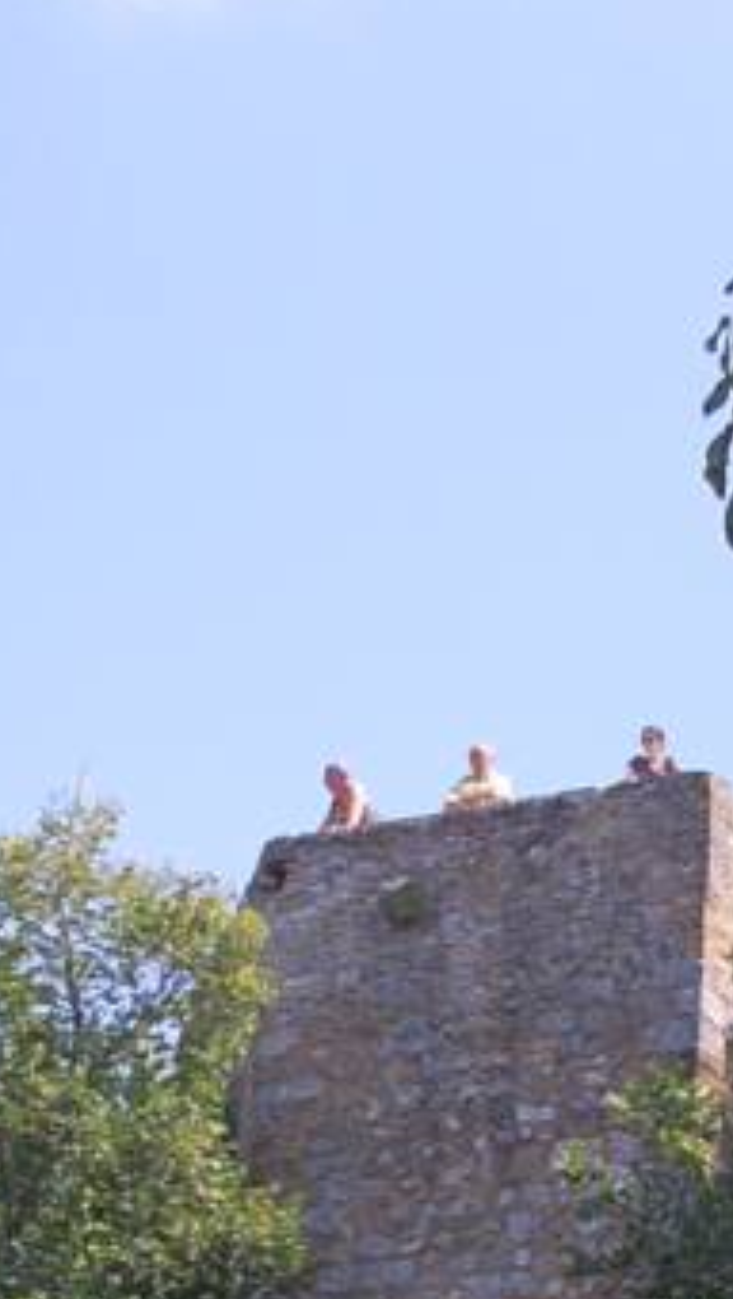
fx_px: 6304
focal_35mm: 183
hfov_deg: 6.6
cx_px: 599
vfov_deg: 11.6
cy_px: 1326
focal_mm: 40
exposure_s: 1/250
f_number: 10
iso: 400
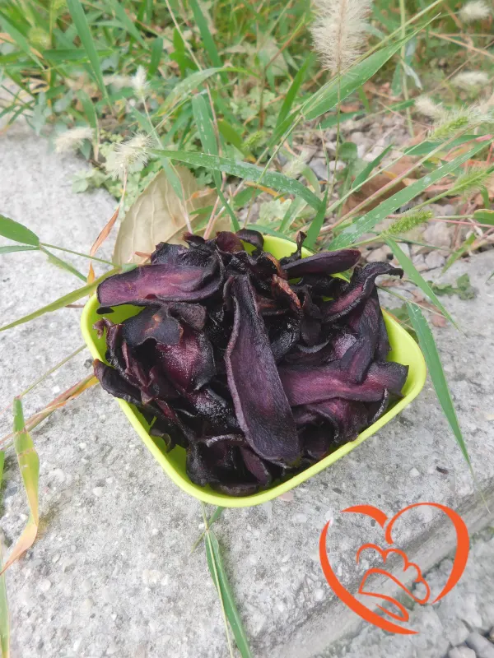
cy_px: 329
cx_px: 247
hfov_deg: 58.9
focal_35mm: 23
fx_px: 438
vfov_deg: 73.9
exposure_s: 1/100
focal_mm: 4
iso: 125
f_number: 3
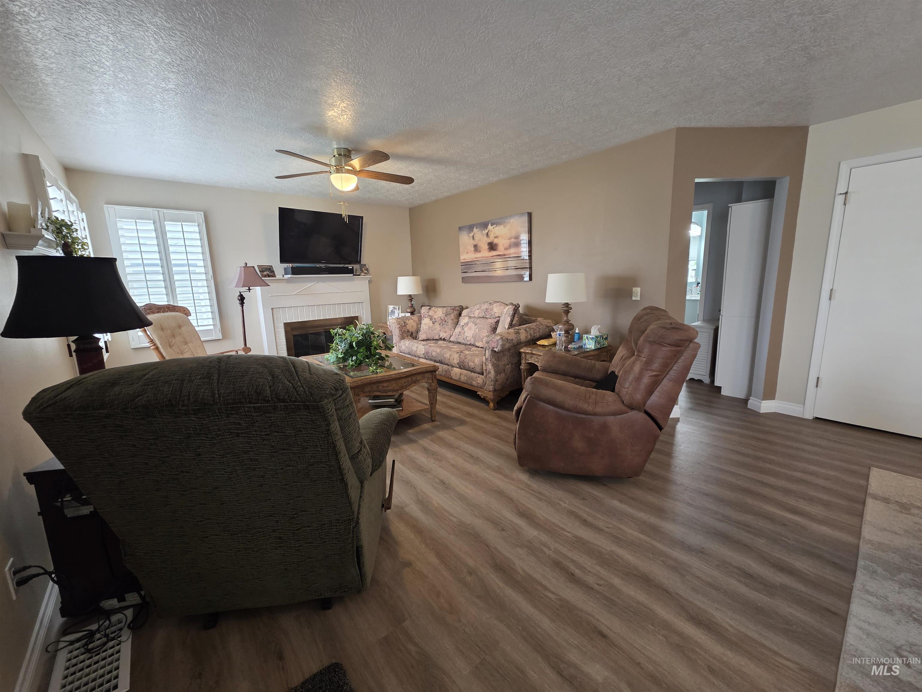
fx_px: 346
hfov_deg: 106.2
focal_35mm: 13
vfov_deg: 89.9
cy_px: 346
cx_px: 461
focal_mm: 2.2
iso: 250
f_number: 1.9
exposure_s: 1/60
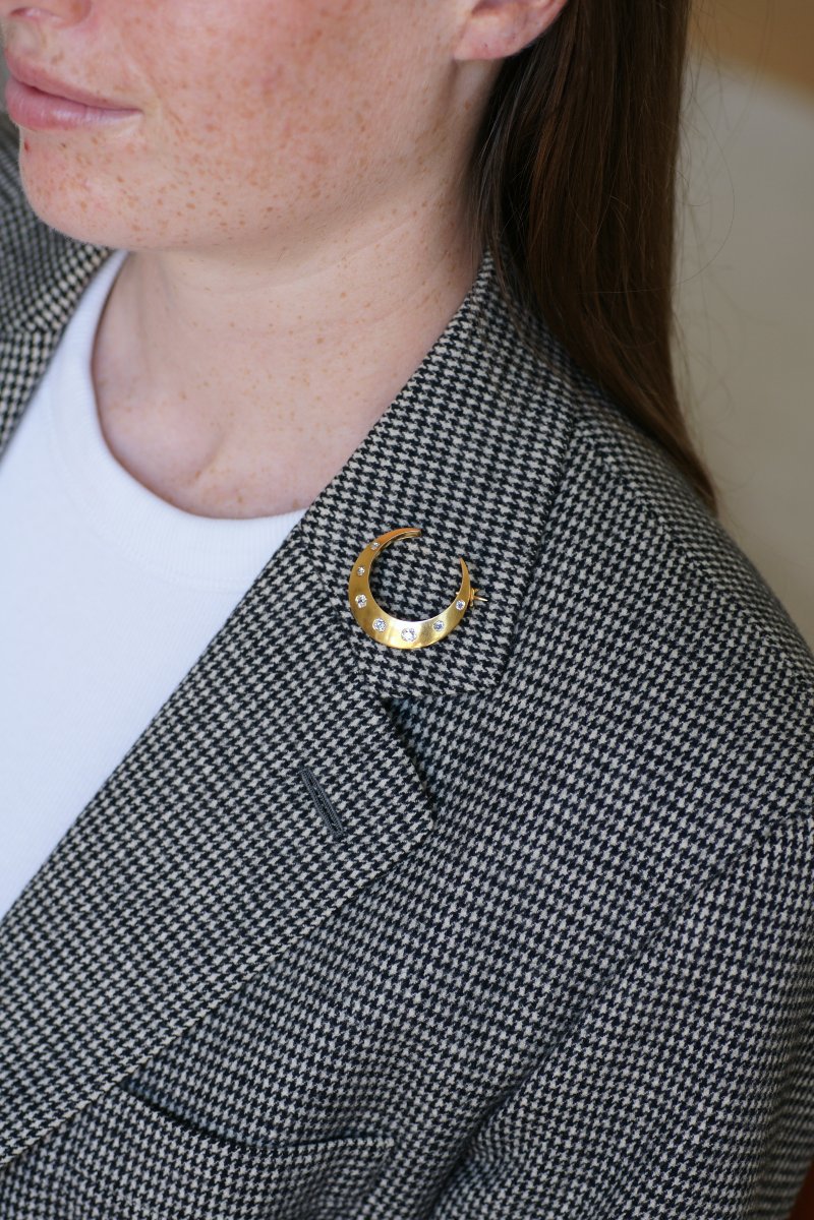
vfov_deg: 19.5
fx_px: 3561
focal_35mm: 105
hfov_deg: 13.0
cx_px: 407
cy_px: 610
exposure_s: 1/125
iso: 200
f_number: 3.2
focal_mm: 70
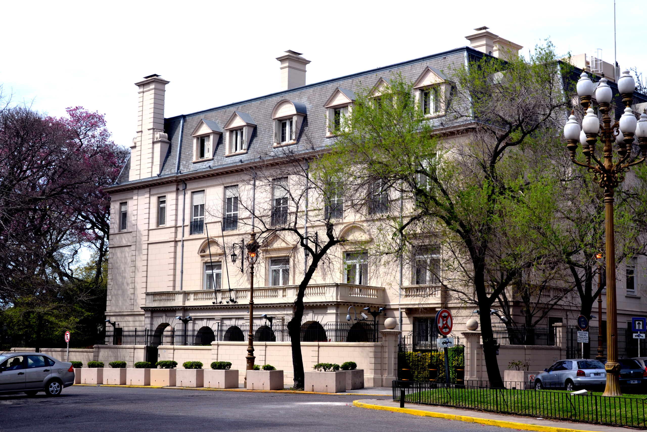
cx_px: 324
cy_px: 216
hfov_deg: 37.8
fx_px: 944
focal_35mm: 52
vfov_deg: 25.8
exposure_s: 1/250
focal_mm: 35
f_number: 8
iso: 100
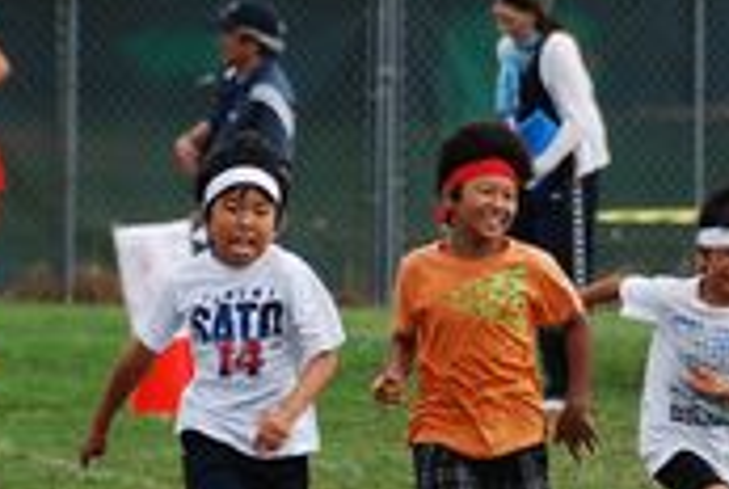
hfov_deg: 2.4
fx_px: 17587
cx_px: 451
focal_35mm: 867
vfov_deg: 1.6
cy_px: 358
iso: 220
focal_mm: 200
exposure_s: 1/500
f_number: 5.6
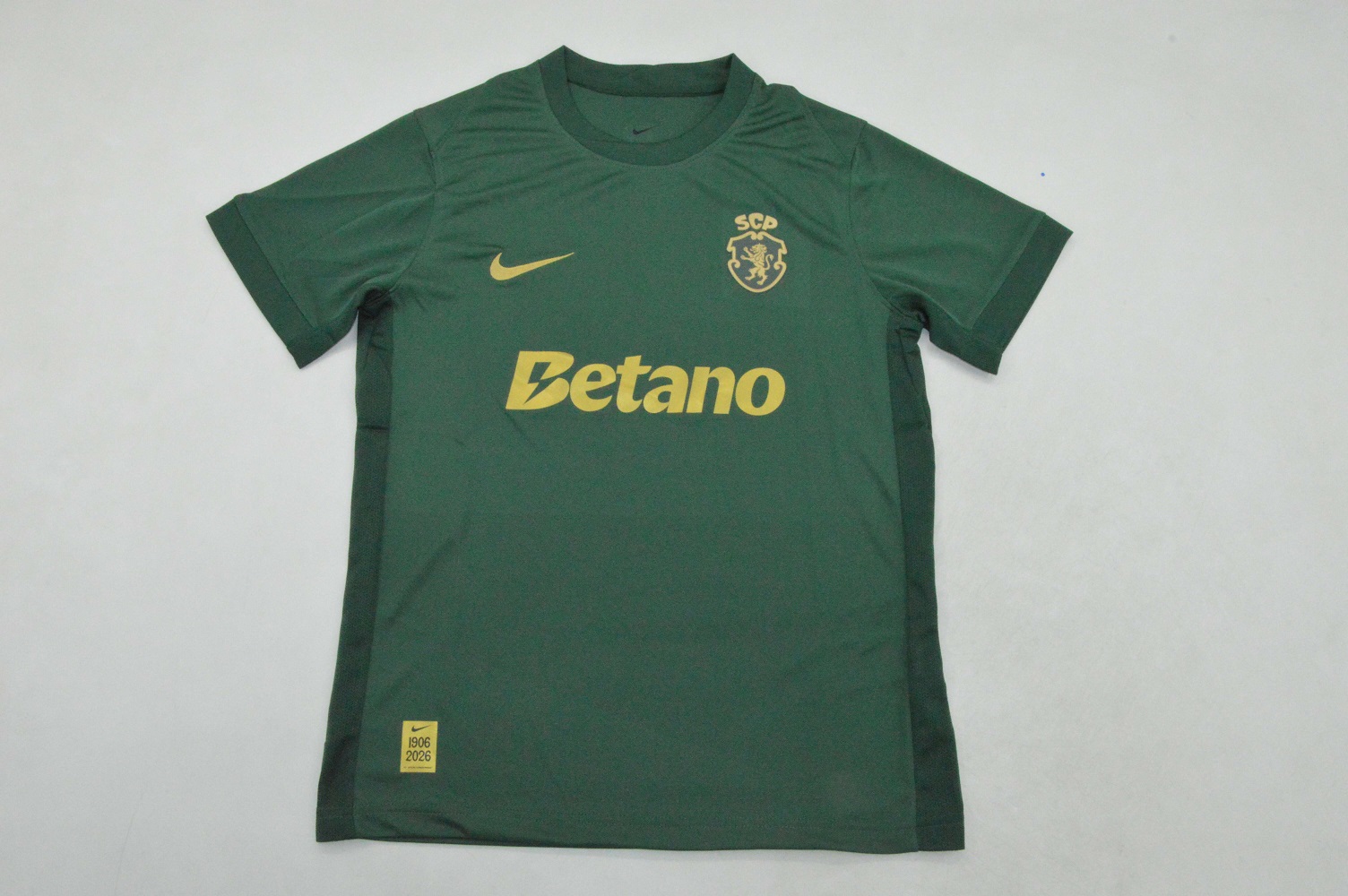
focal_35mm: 33
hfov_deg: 57.3
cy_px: 448
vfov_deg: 39.9
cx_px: 674
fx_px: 1235
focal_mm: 22
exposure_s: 1/200
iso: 6400
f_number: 25
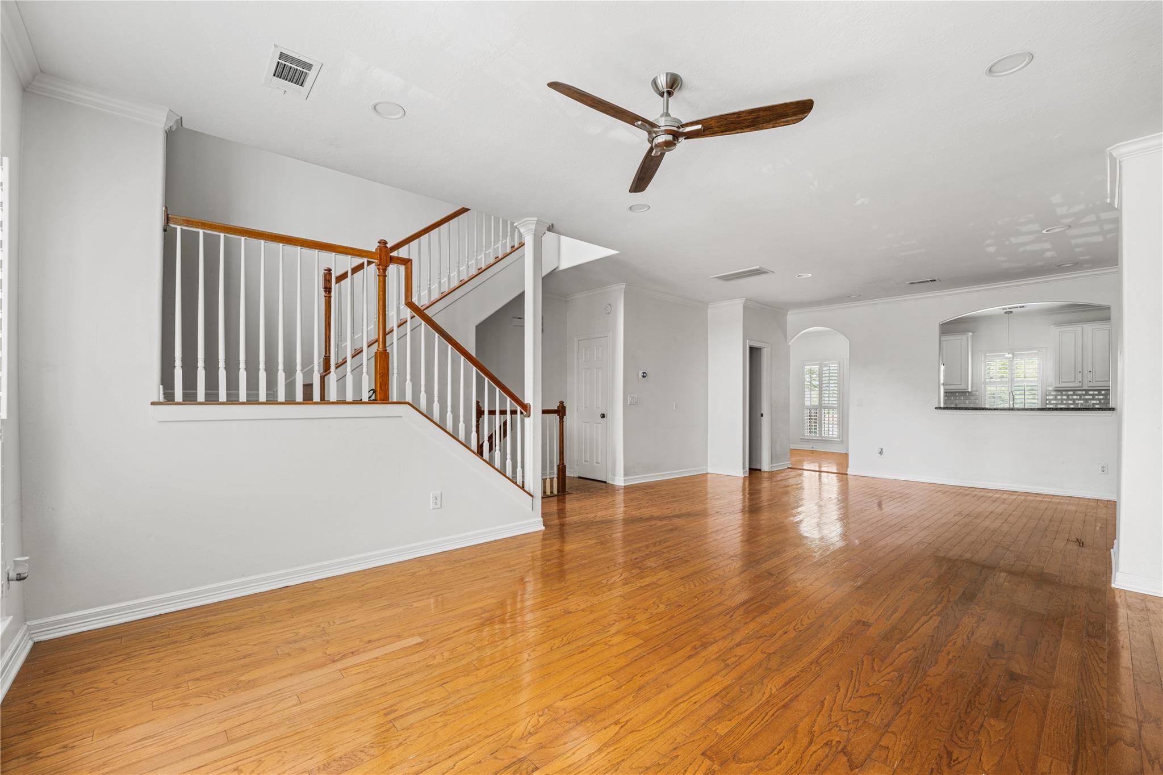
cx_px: 582
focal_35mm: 14
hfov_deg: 104.3
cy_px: 388
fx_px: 452
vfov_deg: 81.2
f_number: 7.1
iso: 100
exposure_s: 1/2
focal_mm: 14
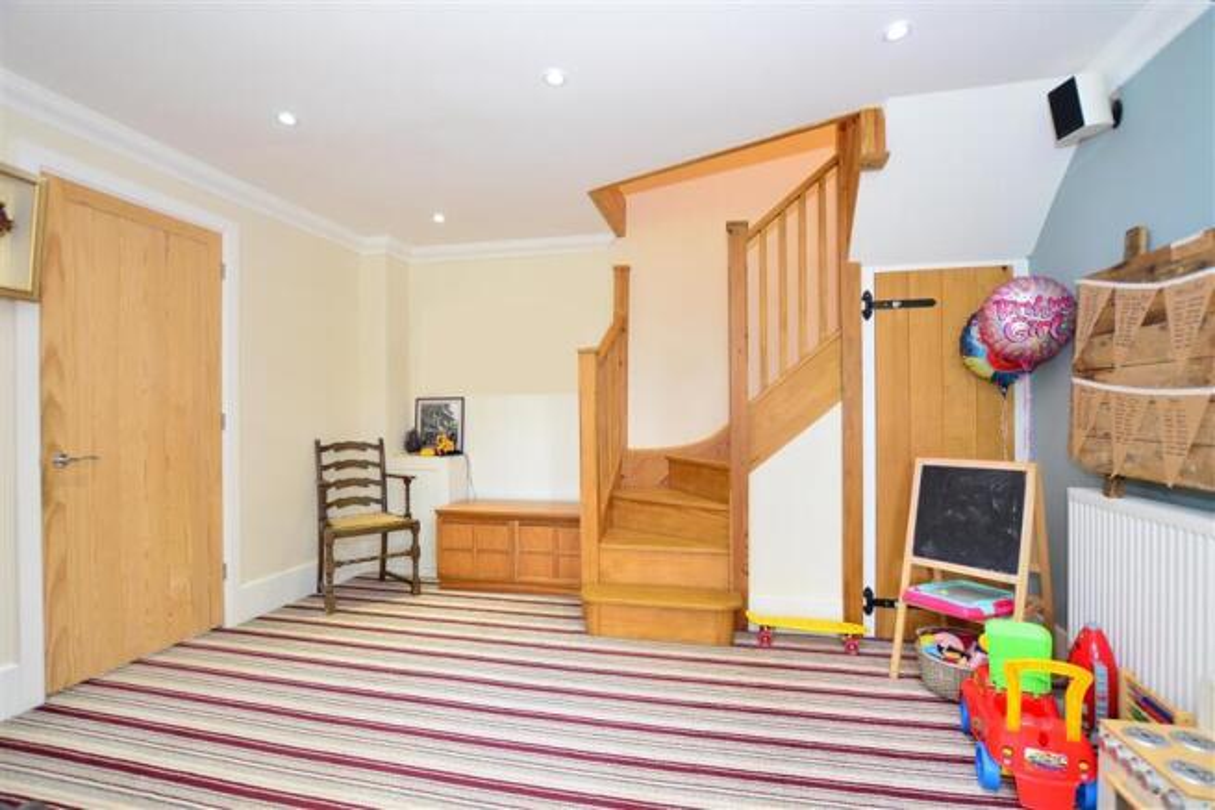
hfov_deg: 100.4
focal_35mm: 15
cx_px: 608
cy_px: 405
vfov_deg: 77.3
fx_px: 506
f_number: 5
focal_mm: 10
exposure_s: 1/8
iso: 200
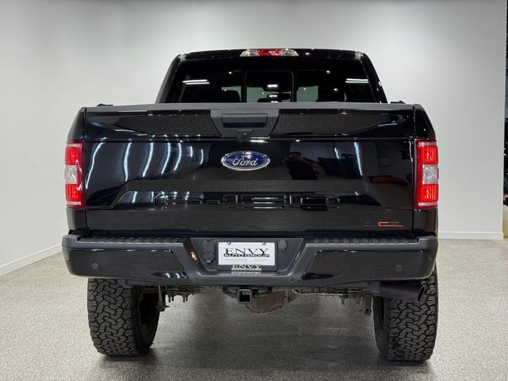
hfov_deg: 39.7
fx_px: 704
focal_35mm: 48
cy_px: 190
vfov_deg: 30.3
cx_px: 254
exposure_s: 1/120
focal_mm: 6.76
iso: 64
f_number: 1.78
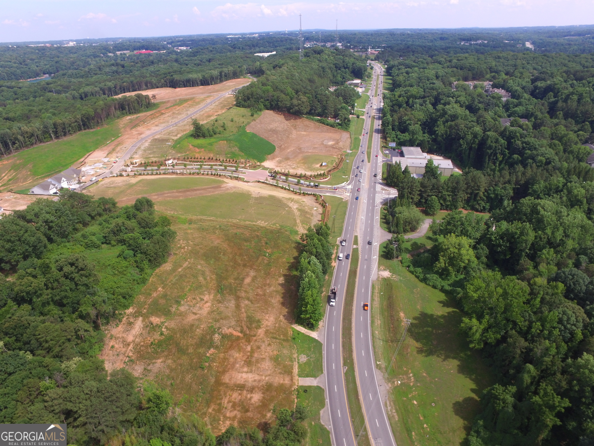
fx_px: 343
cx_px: 297
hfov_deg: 81.7
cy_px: 223
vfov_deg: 66.0
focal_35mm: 20
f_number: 2.8
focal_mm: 3.61
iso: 100
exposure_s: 1/756
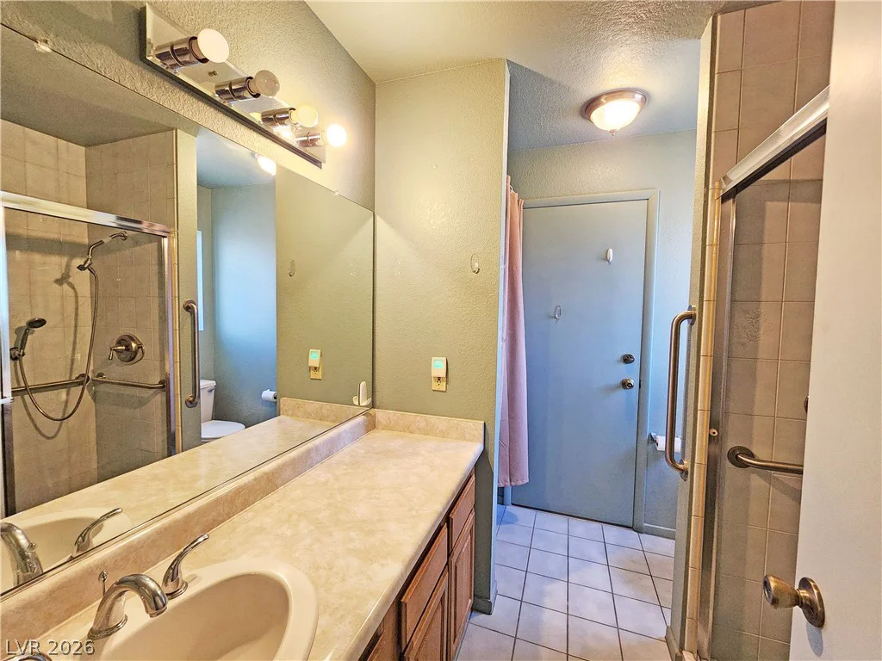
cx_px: 441
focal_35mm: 13
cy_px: 330
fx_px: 331
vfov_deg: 89.9
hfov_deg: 106.2
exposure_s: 1/60
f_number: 2.2
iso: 320
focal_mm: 2.2
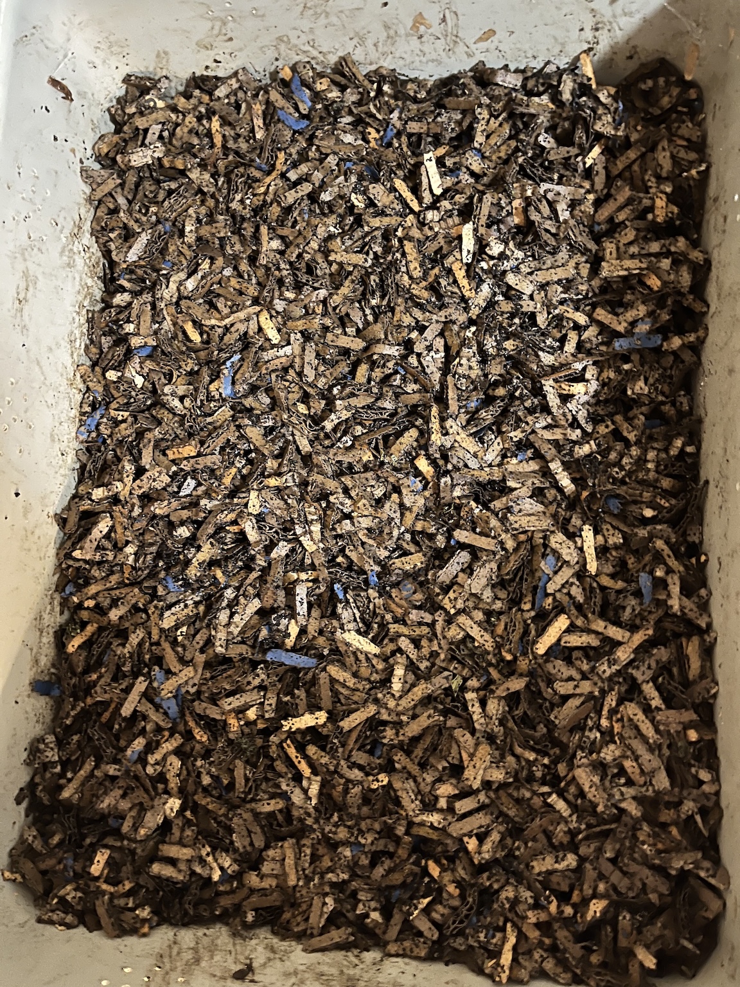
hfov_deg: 53.1
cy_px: 494
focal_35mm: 26
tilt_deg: -79.6
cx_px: 370
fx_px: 741
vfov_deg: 67.3
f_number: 1.6
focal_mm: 5.1
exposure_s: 1/15
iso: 640
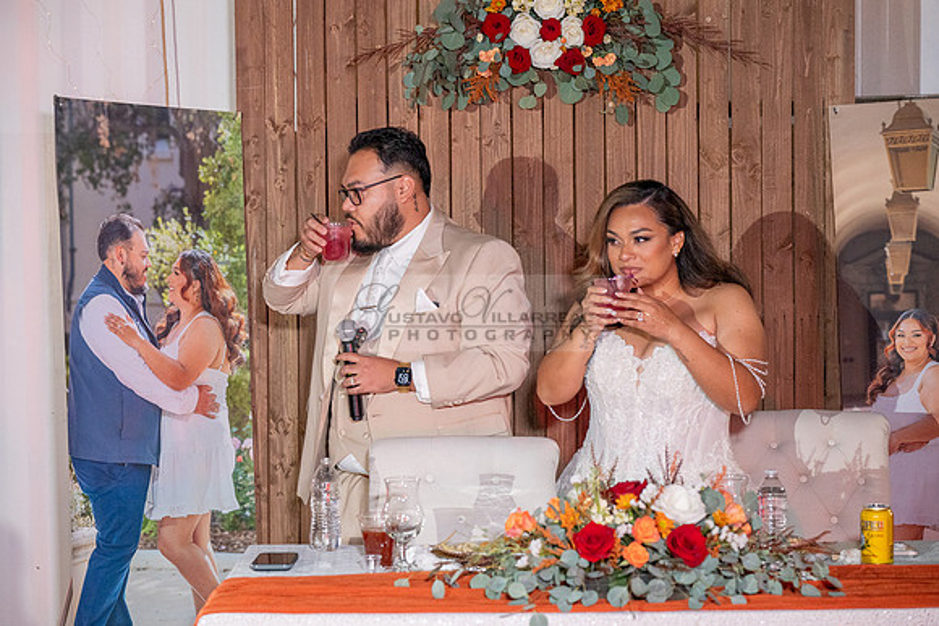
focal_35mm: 69
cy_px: 313
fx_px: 1808
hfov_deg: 29.1
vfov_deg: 19.7
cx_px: 460
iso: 3200
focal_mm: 67
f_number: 4
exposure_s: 1/160
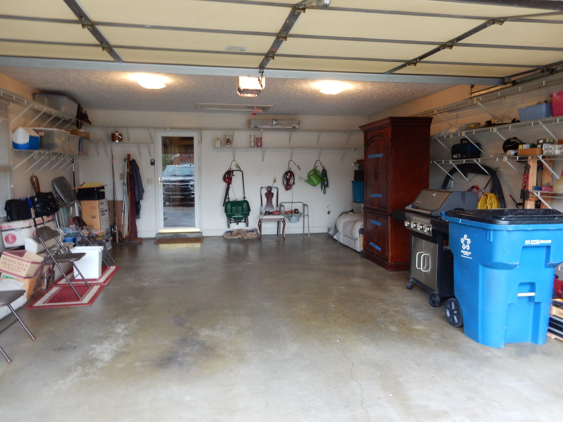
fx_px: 407
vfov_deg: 54.9
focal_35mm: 25
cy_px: 211
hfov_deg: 69.4
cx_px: 282
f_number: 3.7
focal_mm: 4.5
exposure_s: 1/30
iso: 140
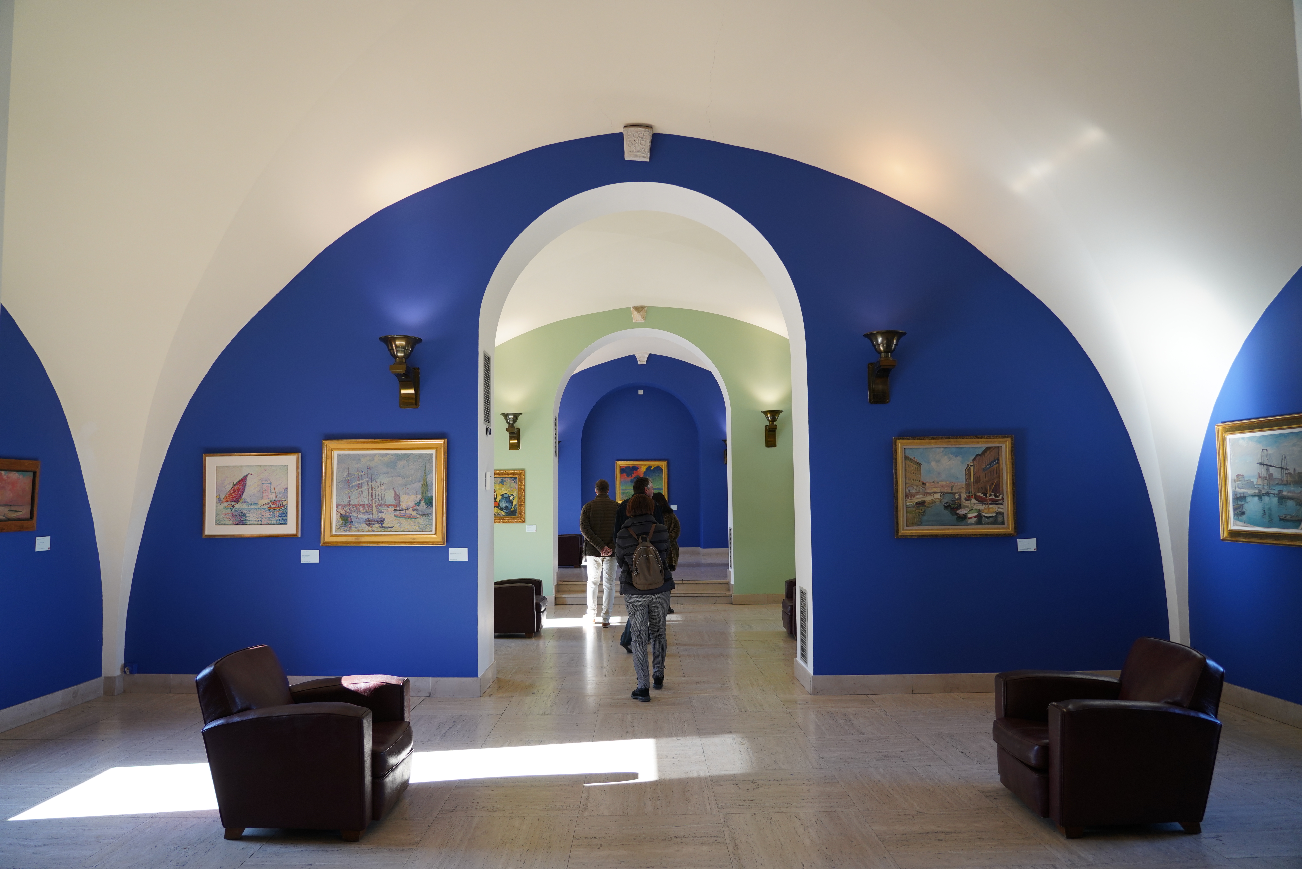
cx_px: 651
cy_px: 434
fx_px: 868
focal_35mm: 24
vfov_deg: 53.2
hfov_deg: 73.7
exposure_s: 1/160
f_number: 4
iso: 640
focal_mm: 24
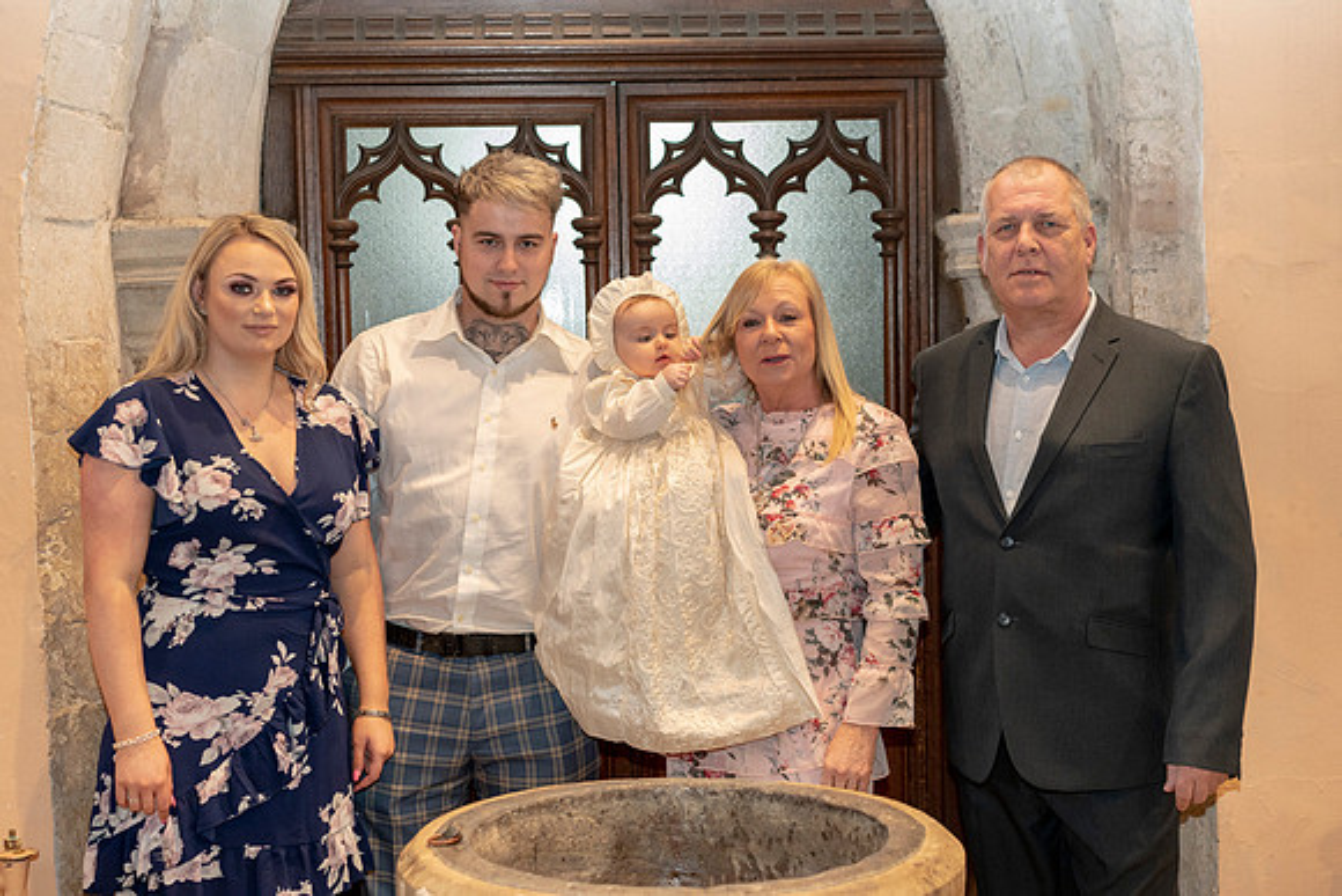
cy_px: 448
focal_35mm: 55
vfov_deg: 24.6
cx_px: 671
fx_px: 2051
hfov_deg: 36.2
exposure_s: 1/160
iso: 3200
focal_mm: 55
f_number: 4
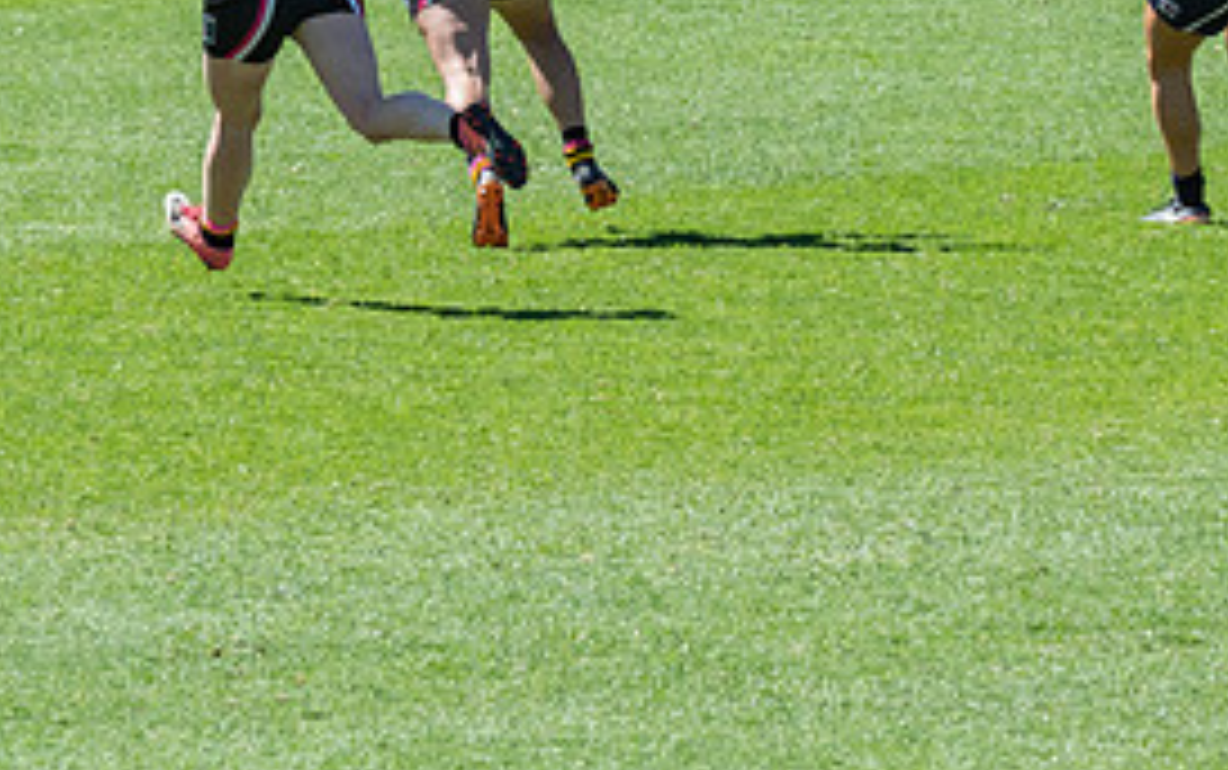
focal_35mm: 1282
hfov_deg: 1.6
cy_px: -105
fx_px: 42931
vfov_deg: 1.0
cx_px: 1126
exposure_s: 1/1000
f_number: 11
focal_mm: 300
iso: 800
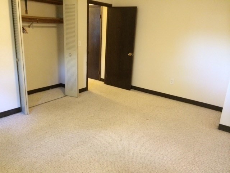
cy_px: 86
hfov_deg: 60.0
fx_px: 199
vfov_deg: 46.8
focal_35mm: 30
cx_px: 115
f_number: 2.2
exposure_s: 1/15
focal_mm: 4.12
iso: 320
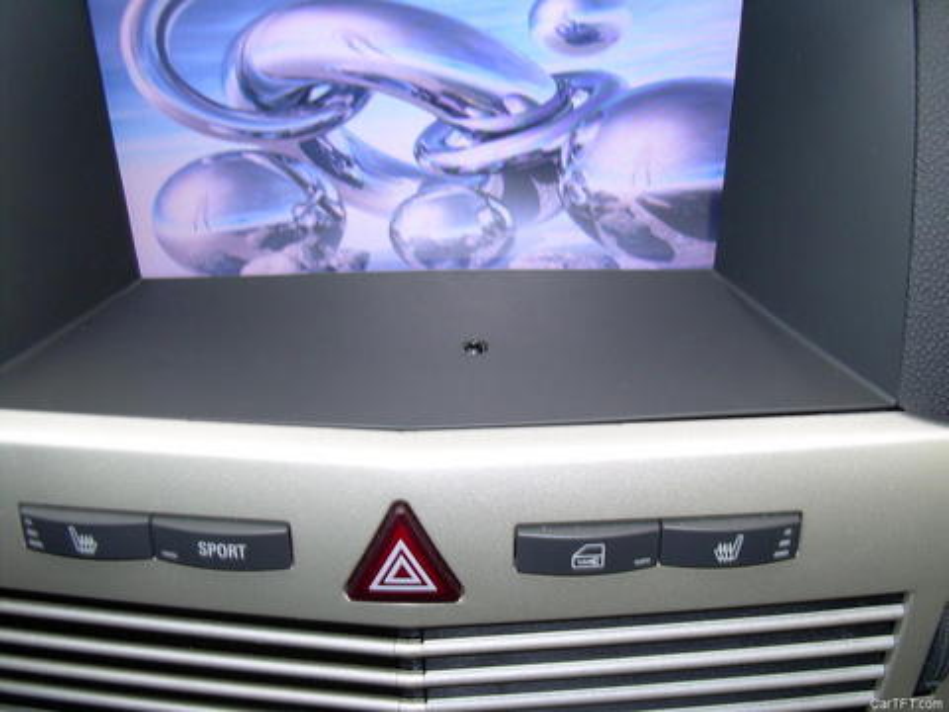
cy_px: 356
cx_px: 474
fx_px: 1124
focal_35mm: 41
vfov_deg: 35.1
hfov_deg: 45.8
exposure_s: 1/30
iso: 50
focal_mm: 6.7
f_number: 2.8
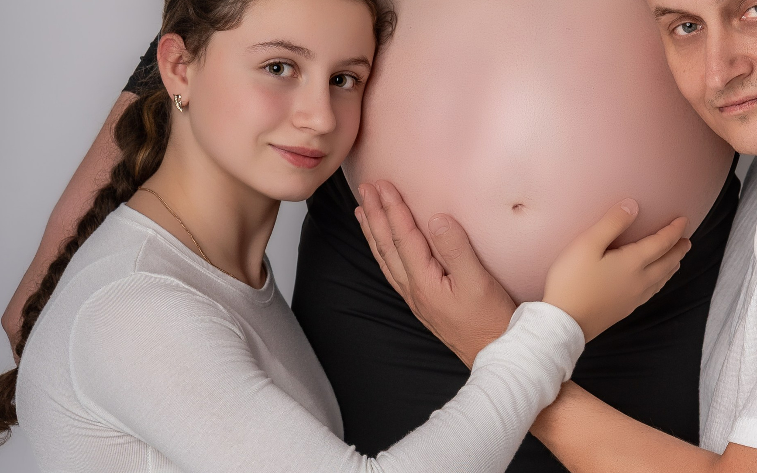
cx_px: 536
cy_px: 15
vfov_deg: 8.8
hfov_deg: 14.0
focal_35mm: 149
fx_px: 3073
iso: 100
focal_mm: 66
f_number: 8
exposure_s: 1/160
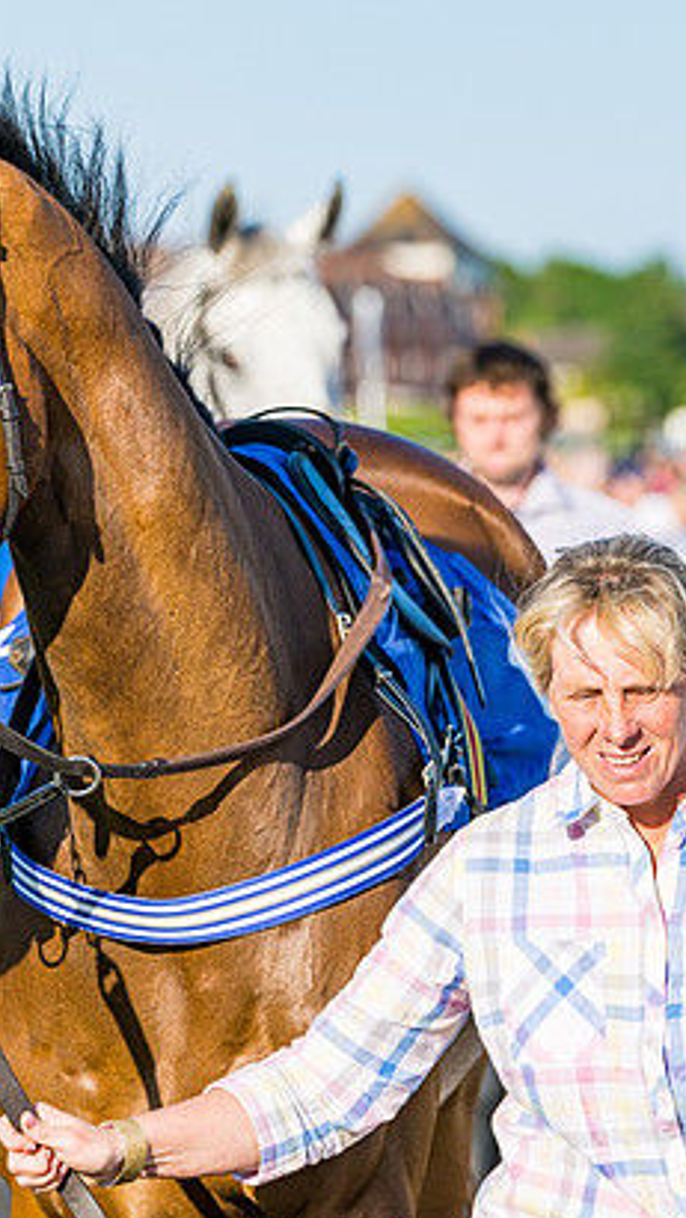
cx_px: -71
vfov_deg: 8.3
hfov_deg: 4.7
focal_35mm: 259
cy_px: 621
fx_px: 8365
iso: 200
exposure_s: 1/1250
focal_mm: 150
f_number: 5
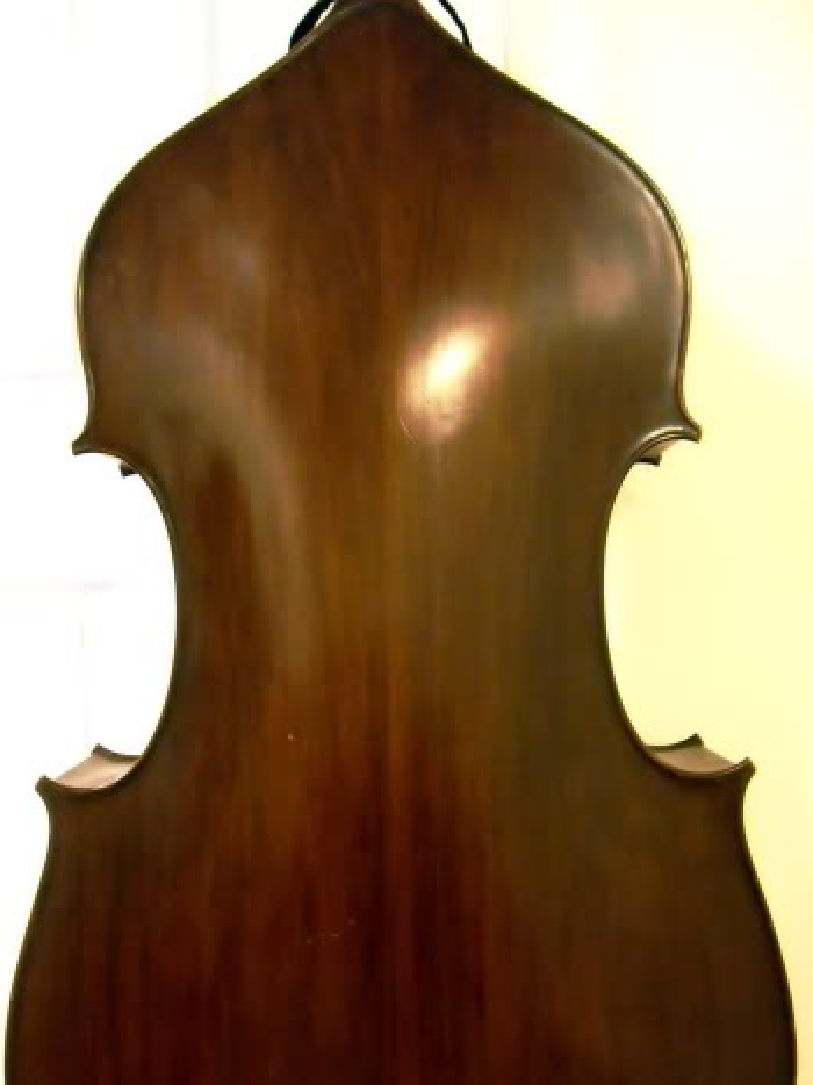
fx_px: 1504
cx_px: 437
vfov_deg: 39.4
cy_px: 685
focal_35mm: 48
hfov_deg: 30.2
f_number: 2.8
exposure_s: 1/12
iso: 800
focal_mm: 5.7
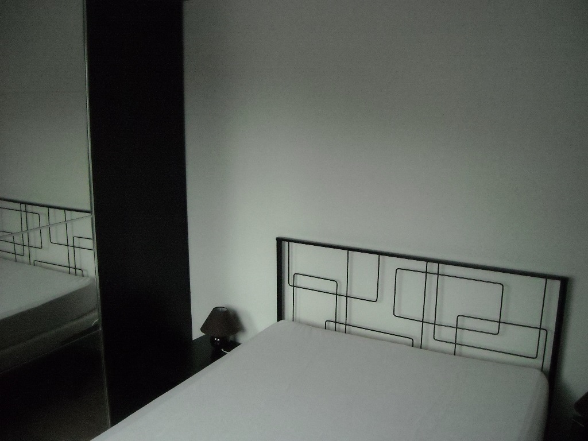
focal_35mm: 35
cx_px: 294
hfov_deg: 52.6
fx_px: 595
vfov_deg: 40.7
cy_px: 220
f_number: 2.8
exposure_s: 1/250
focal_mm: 5.7
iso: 644
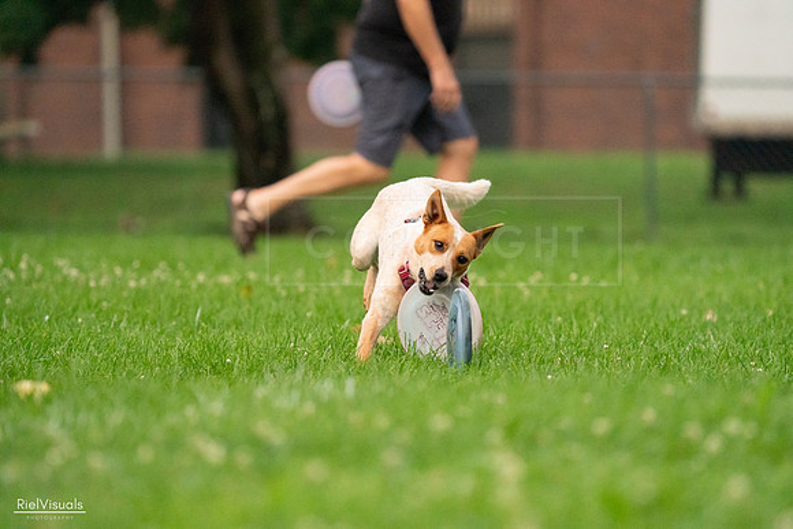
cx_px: 396
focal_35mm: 371
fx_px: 8174
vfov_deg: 3.7
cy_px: 264
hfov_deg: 5.6
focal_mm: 371
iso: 6400
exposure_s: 1/2000
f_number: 6.3
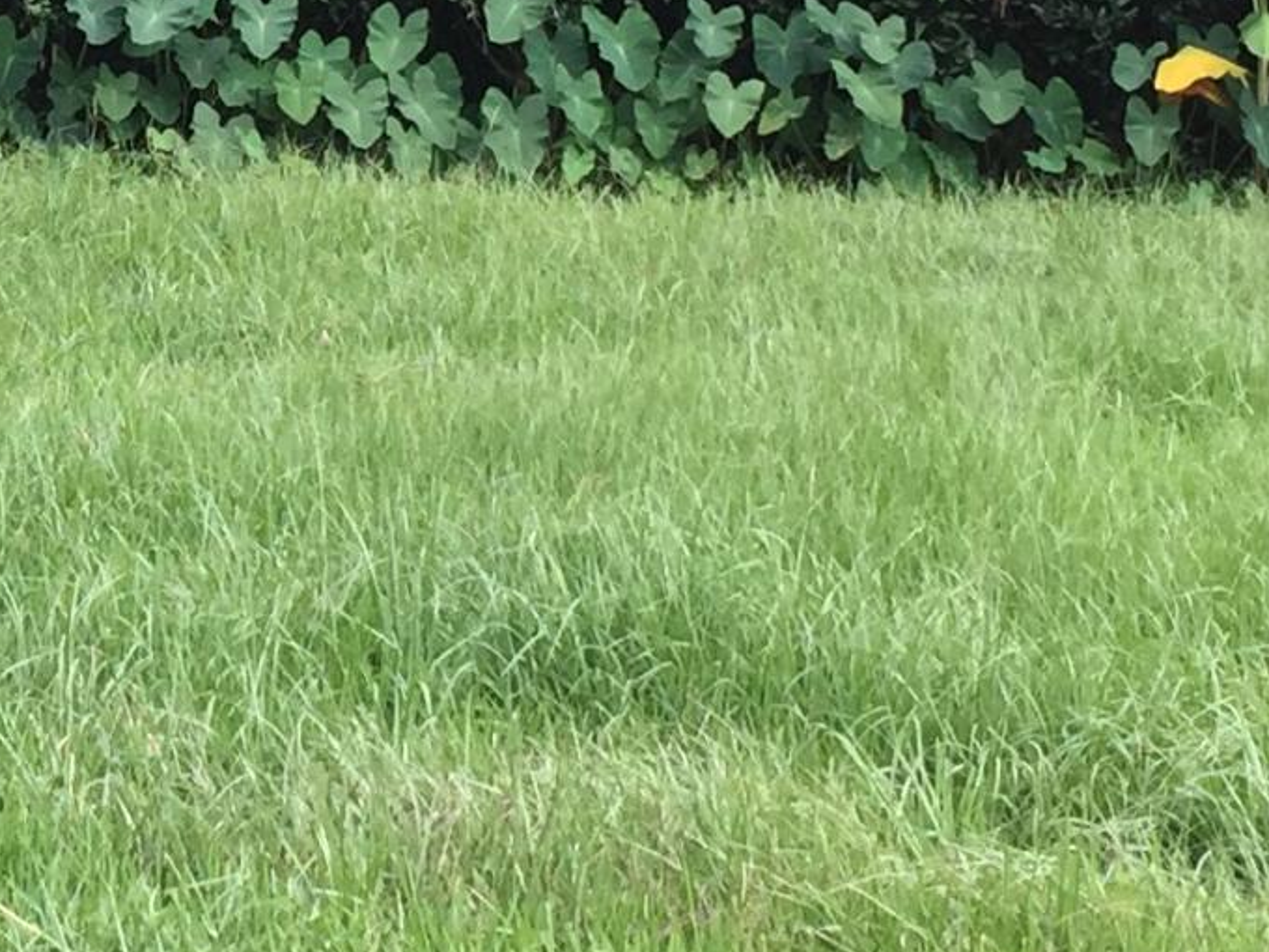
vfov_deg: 11.4
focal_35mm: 128
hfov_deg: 15.1
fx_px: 4692
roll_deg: -3.8
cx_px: -37
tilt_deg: +0.7
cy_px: -63
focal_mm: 4.15
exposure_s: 1/557
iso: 32
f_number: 2.2
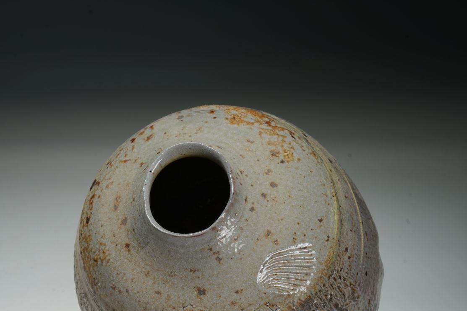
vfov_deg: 19.7
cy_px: 206
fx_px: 895
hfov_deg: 29.1
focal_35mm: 69
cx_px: 175
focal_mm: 50
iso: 80
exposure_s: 1/10
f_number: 16
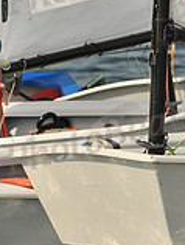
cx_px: 303
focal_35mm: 1163
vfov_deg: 1.7
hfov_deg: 1.3
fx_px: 8265
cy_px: 33
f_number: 10
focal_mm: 220
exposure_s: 1/640
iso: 200
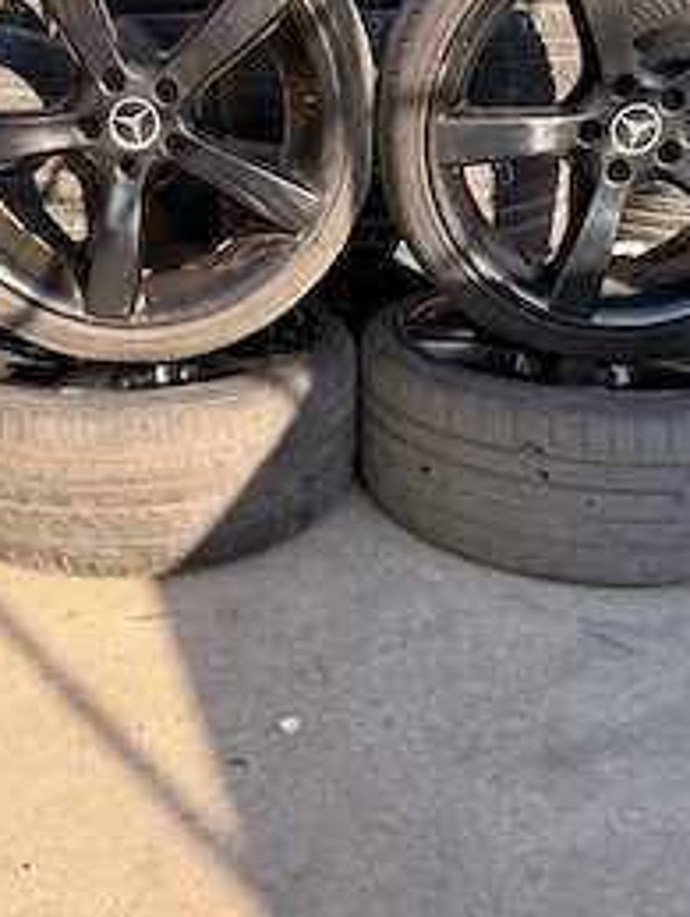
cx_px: 315
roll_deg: +2.0
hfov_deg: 38.7
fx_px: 981
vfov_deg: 49.4
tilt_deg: -15.6
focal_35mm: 37
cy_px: 326
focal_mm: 6.76
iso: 80
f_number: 1.78
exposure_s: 1/722
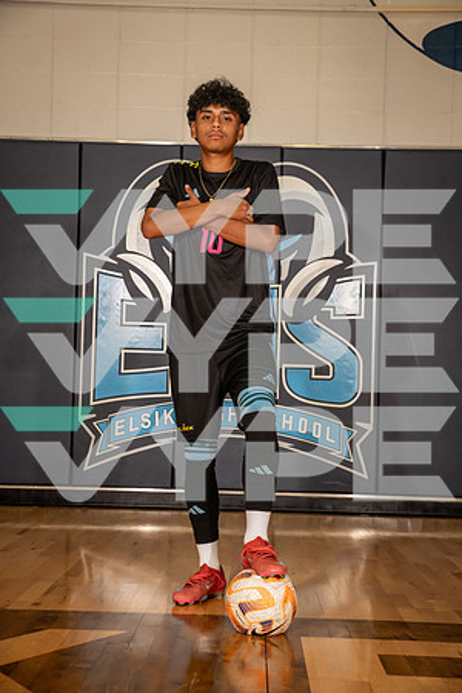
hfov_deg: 24.2
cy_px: 346
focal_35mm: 56
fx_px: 1078
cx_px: 231
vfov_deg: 35.6
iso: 800
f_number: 6.3
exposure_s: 1/320
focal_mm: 56
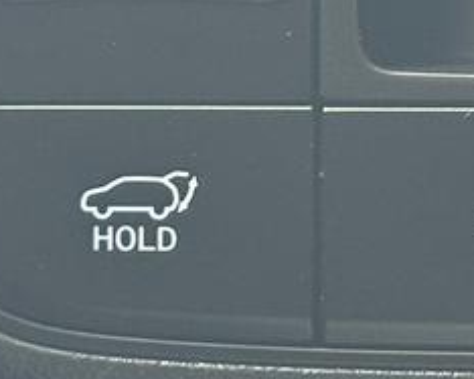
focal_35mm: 256
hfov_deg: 7.5
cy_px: 91
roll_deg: -2.5
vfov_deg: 6.0
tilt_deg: -0.8
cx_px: 488
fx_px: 3590
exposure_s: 1/60
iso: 160
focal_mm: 6.76
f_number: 1.78
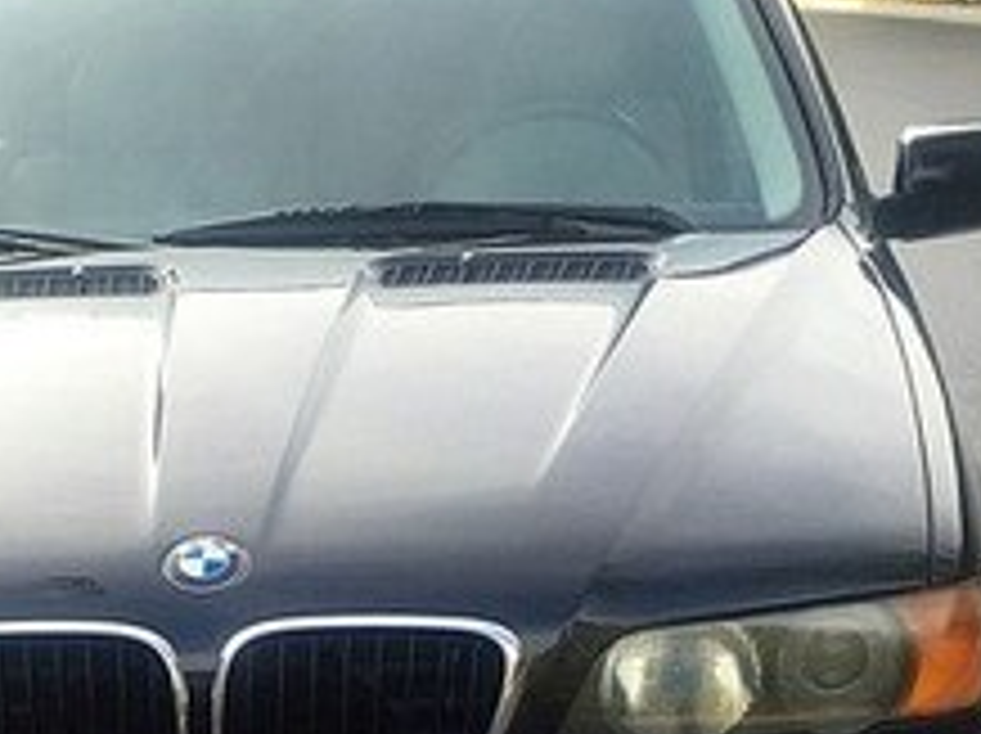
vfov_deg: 16.0
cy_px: 912
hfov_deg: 22.0
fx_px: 2491
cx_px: 220
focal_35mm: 88
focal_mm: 4.15
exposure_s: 1/194
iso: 32
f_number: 2.2
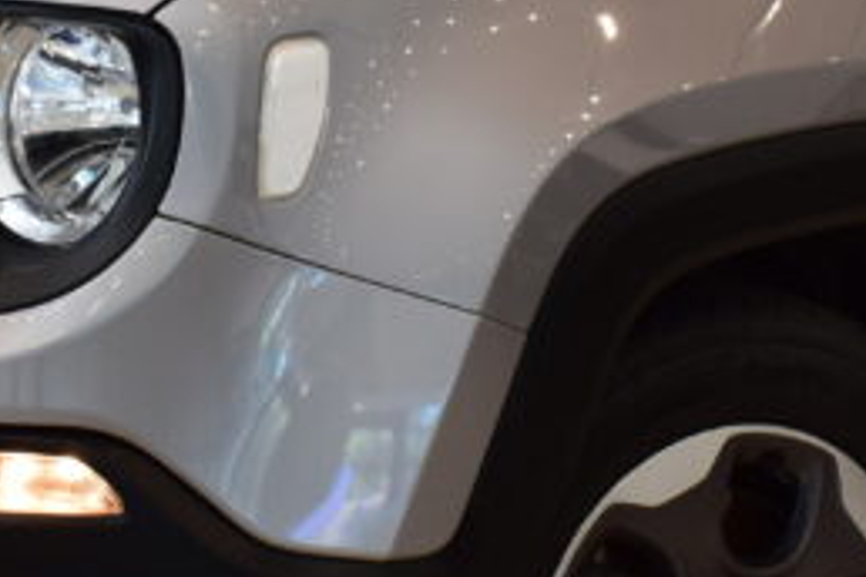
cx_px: 473
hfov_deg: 19.1
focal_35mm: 107
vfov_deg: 12.6
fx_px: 2574
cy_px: -8
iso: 400
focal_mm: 18
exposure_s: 1/25
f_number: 7.1
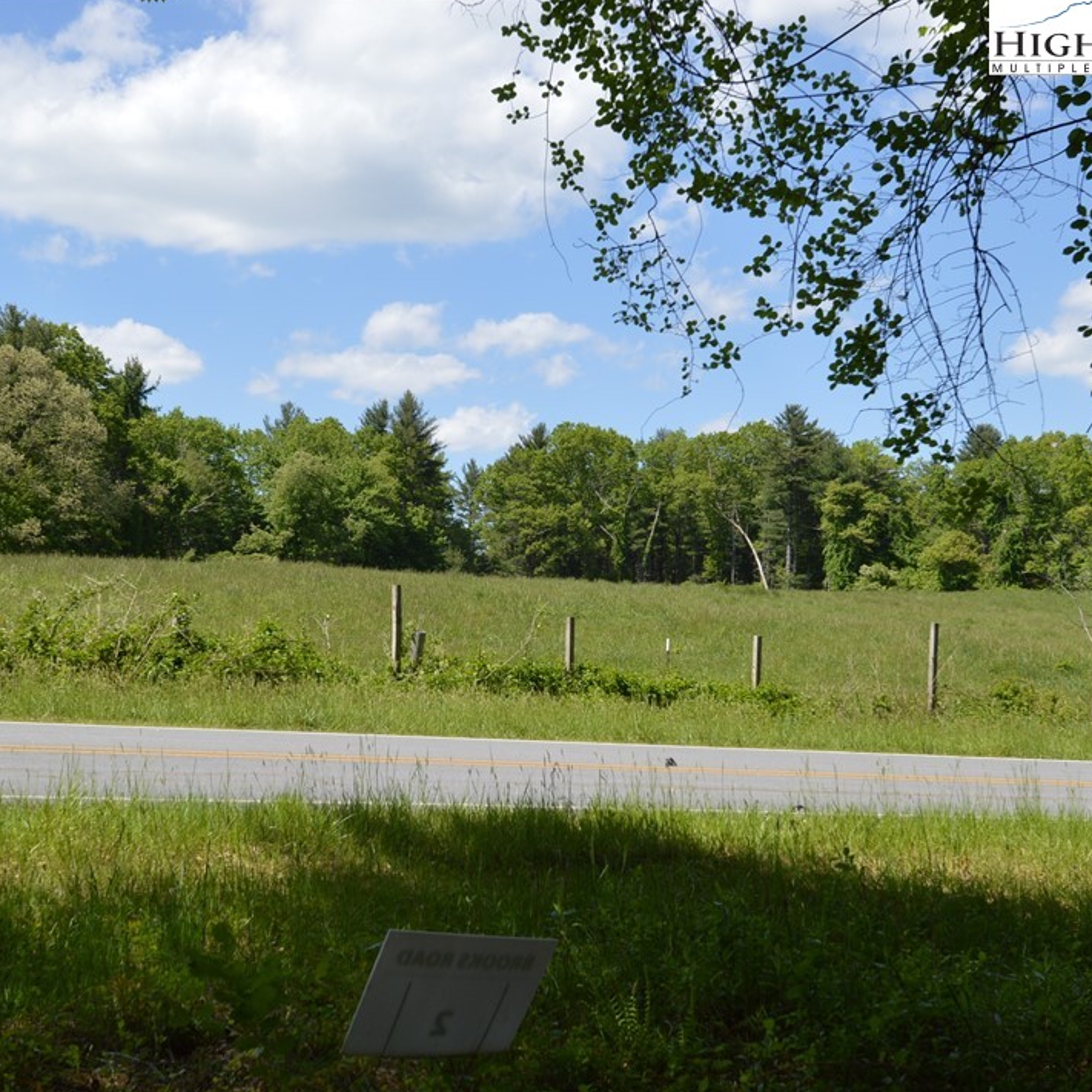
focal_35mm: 49
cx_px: 488
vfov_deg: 34.9
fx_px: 1736
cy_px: 547
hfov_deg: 34.9
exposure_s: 1/250
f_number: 8
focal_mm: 25
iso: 100
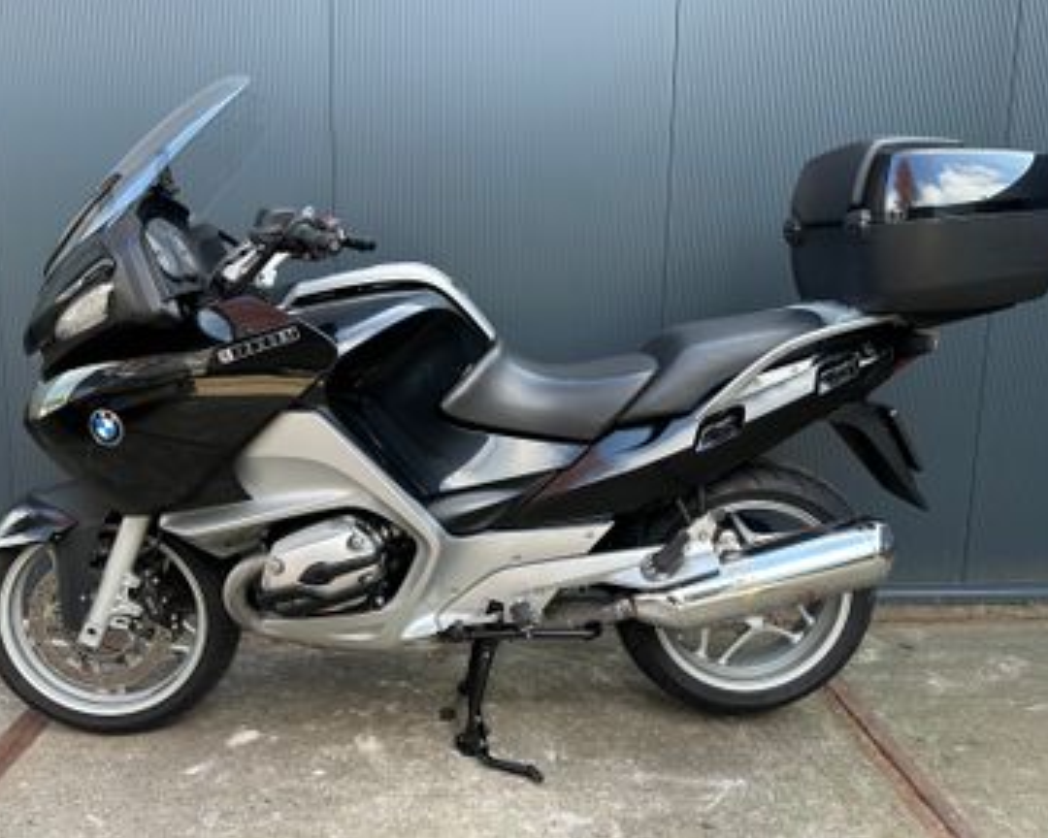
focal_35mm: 26
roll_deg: -0.7
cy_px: 404
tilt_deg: -9.5
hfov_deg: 66.0
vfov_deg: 54.9
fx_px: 806
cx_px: 498
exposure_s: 1/215
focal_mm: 6.86
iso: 64
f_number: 1.78
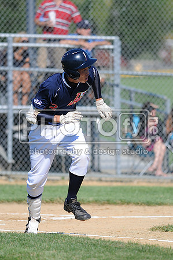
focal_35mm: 450
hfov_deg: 3.0
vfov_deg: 4.6
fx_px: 3251
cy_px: 130
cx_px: 86
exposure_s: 1/1600
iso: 200
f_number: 4
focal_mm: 300
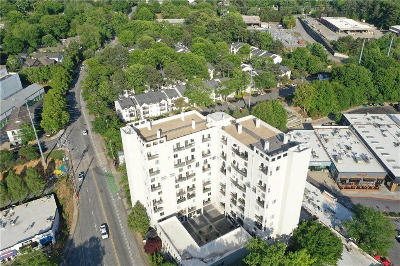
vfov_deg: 46.4
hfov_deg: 65.5
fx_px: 311
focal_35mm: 28
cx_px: 200
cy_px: 133
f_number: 5.6
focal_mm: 10.26
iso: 100
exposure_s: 1/400
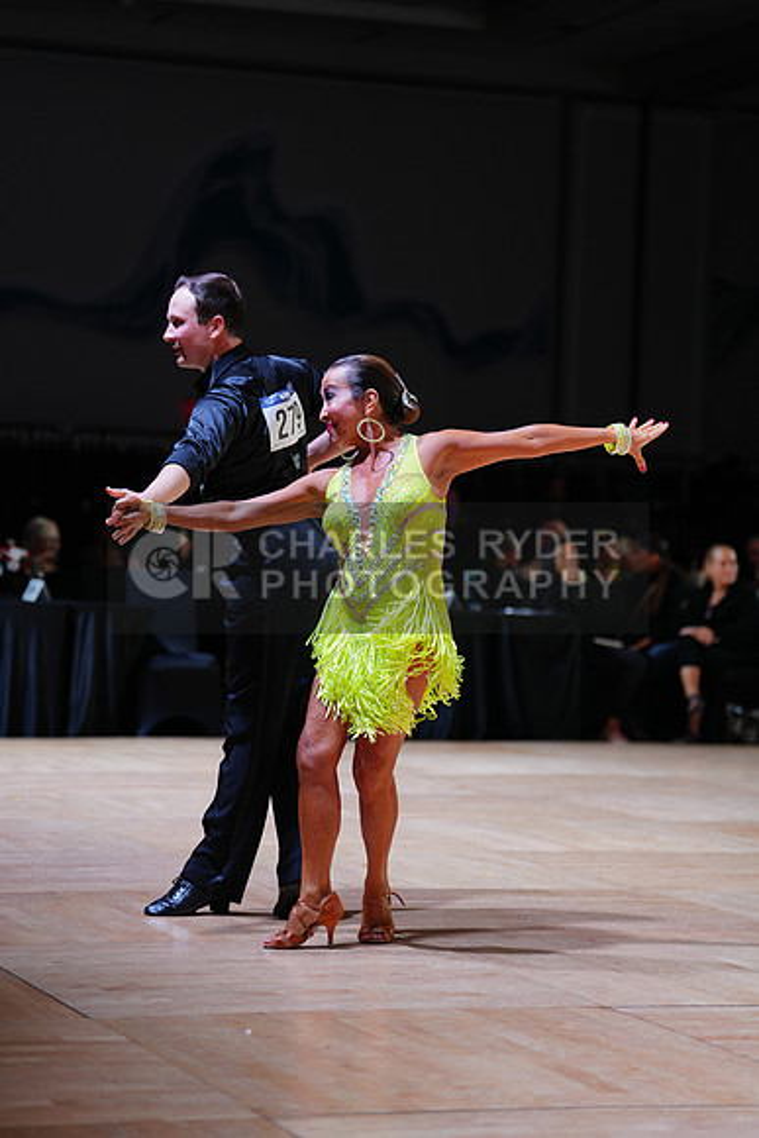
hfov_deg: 14.3
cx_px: 380
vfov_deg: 21.2
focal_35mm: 96
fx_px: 3034
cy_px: 569
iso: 500
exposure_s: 1/400
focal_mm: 96
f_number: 2.8
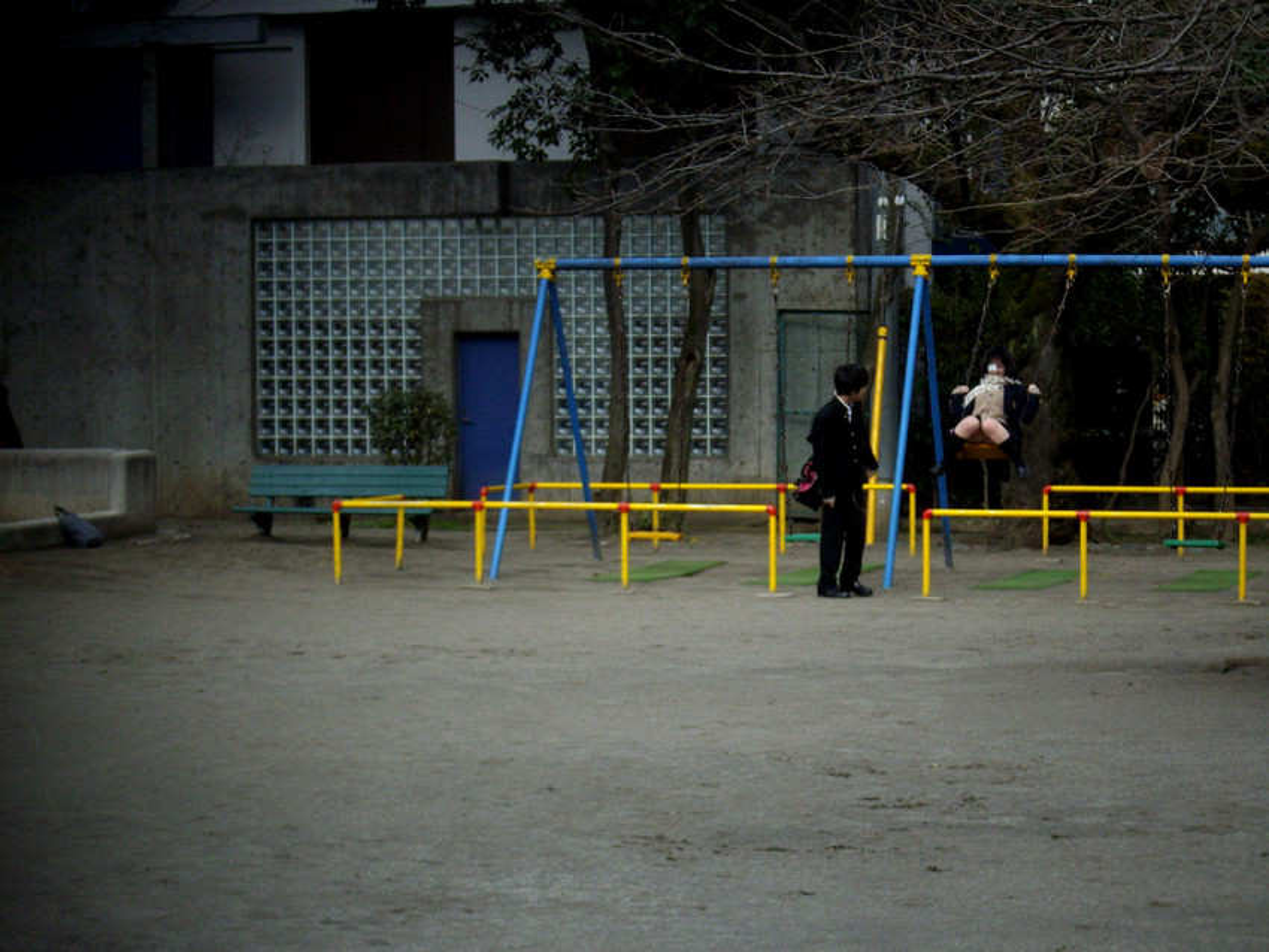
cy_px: 476
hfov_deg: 17.6
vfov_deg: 13.2
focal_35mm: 112
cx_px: 634
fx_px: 4107
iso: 98
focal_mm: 18.6
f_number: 5.2
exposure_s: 1/200
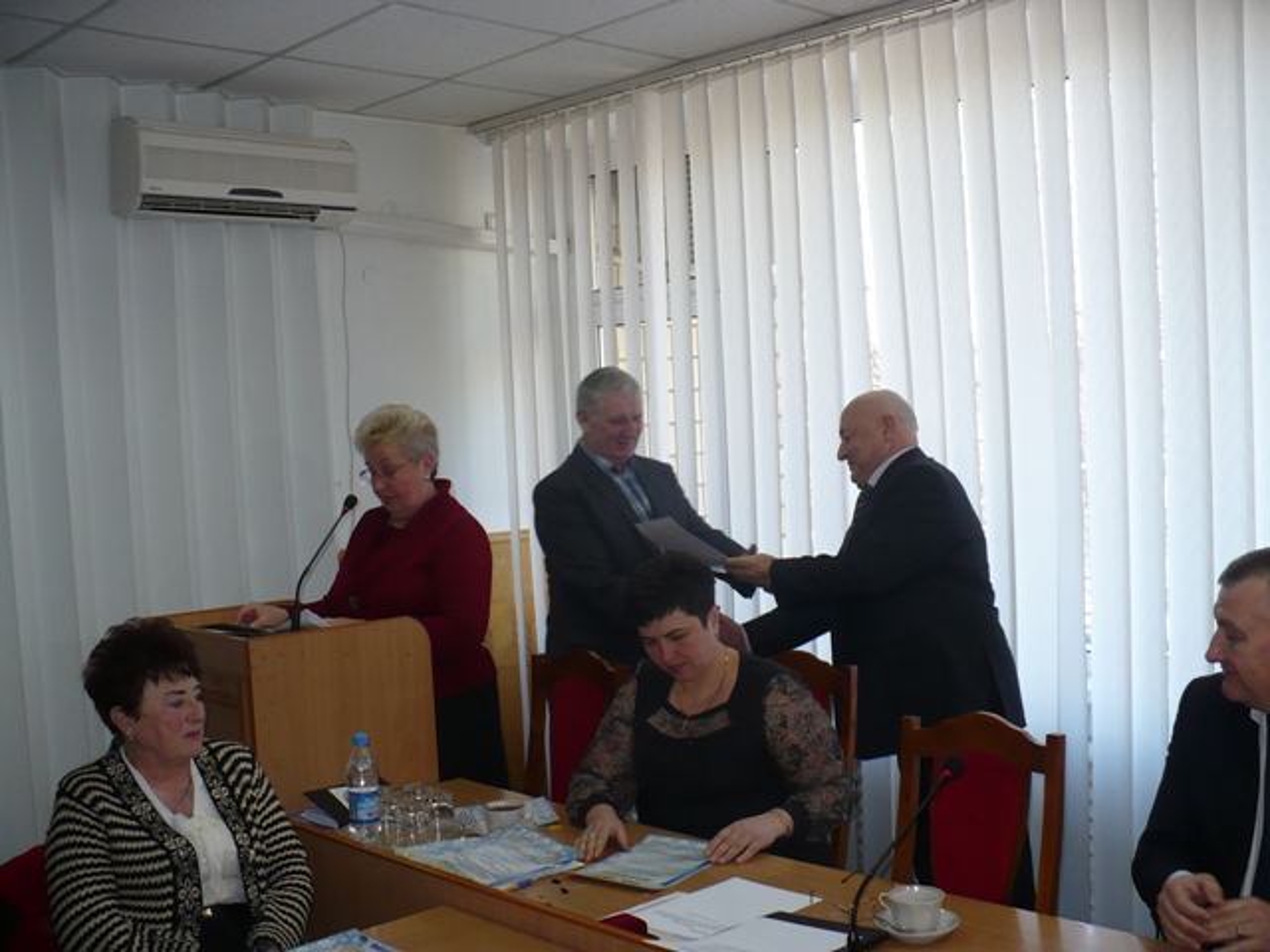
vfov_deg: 38.7
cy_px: 476
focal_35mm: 37
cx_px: 635
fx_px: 1357
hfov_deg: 50.1
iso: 100
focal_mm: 6.1
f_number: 2.8
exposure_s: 1/60
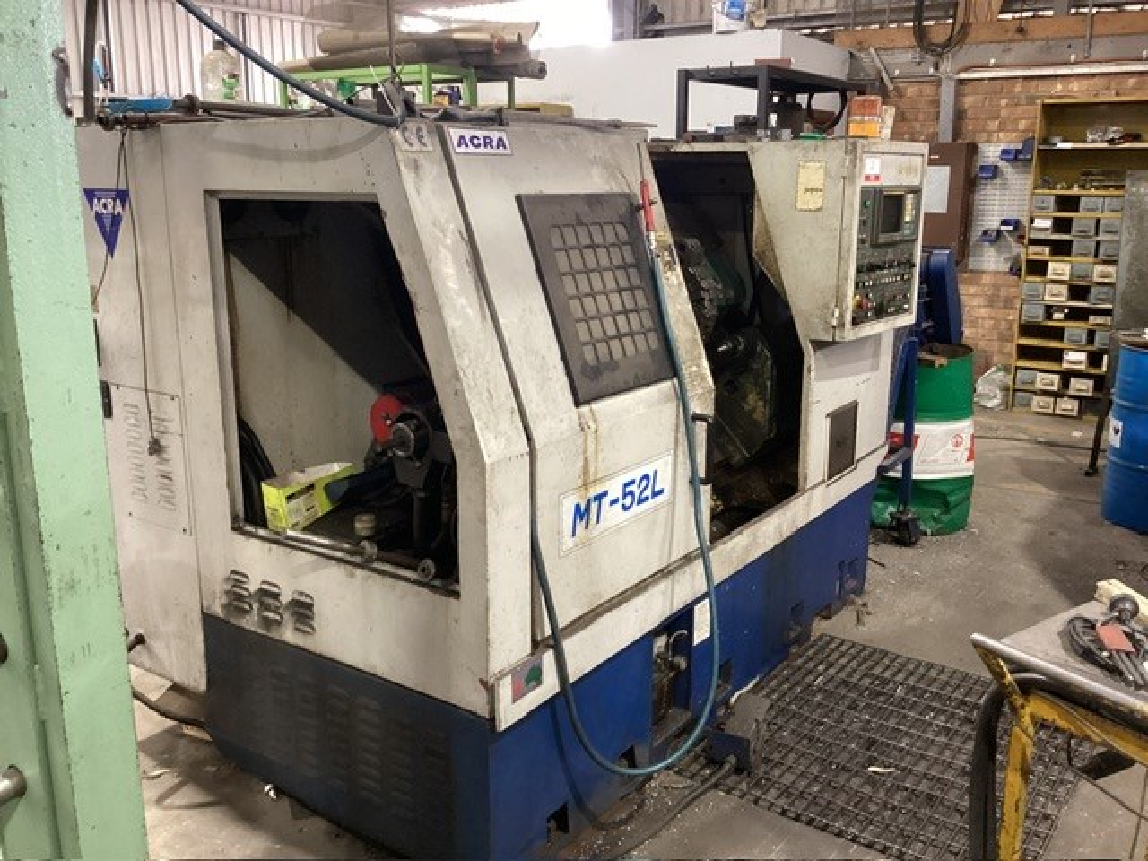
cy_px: 430
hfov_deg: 58.4
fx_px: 1028
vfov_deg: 45.4
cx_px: 574
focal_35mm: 31
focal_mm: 3.3
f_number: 2.4
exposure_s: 1/30
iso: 320
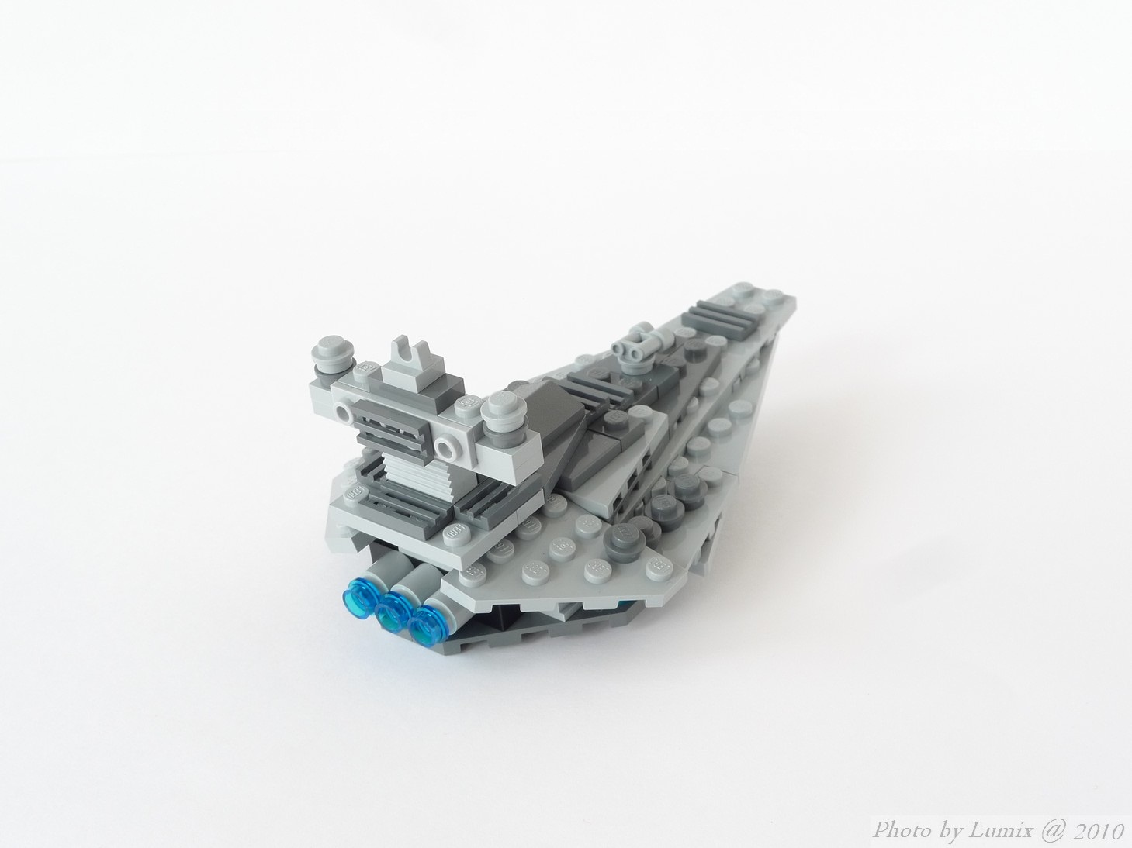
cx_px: 566
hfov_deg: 36.8
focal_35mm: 52
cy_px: 424
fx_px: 1700
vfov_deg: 28.0
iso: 80
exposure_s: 1/10
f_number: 5
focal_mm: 11.1
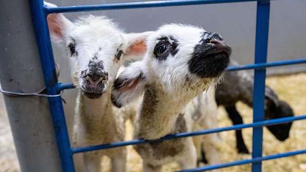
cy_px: 88
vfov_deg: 39.0
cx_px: 163
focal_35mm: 30
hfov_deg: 64.2
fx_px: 243
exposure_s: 1/250
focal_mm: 24
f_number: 3.5
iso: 2500
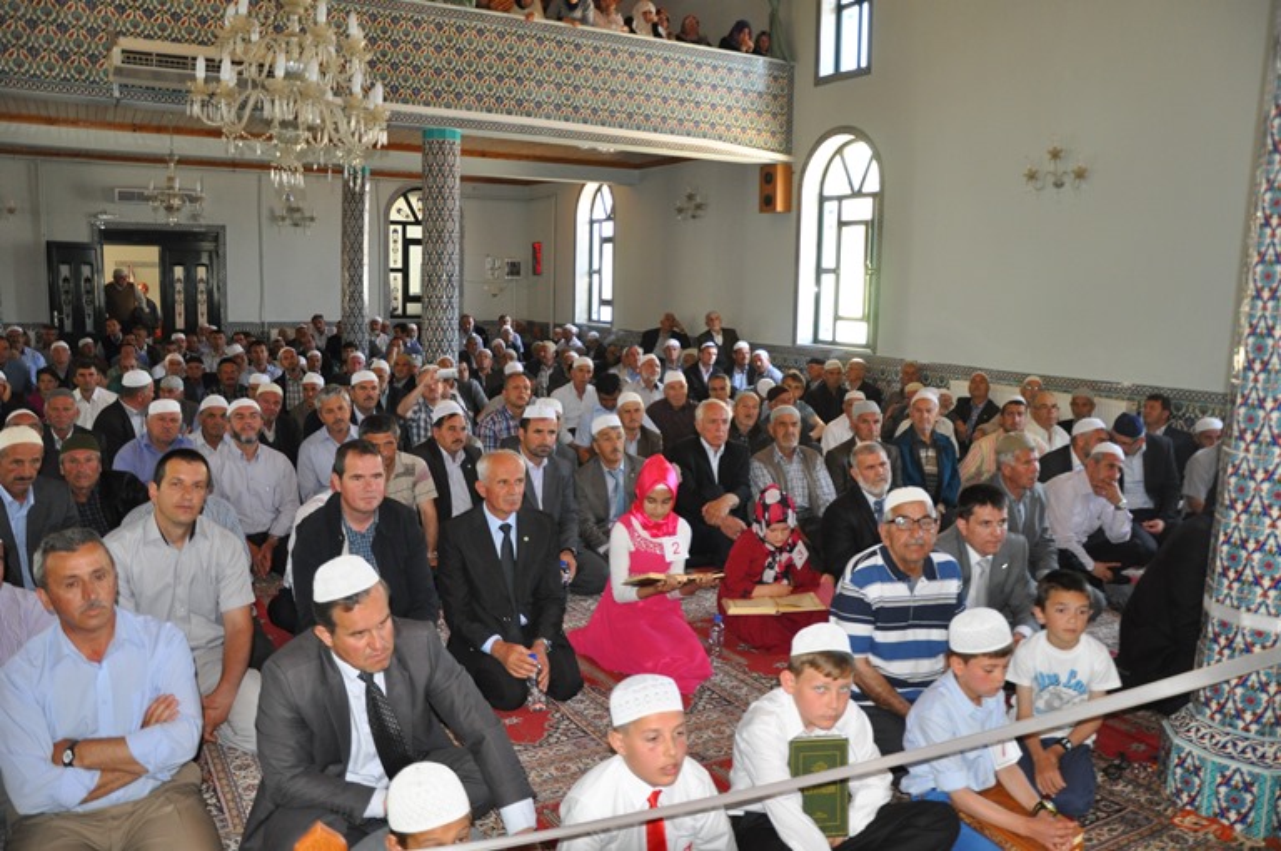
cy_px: 426
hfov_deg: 67.4
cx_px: 640
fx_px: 960
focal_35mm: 27
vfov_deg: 47.8
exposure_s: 1/60
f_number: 3.5
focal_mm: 18
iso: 800
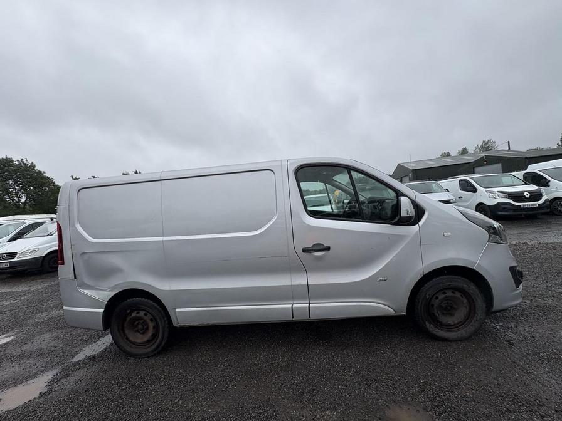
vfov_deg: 85.7
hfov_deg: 102.1
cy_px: 210
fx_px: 227
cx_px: 281
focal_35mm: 14
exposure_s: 1/1299
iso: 40
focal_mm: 2.22
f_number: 2.2
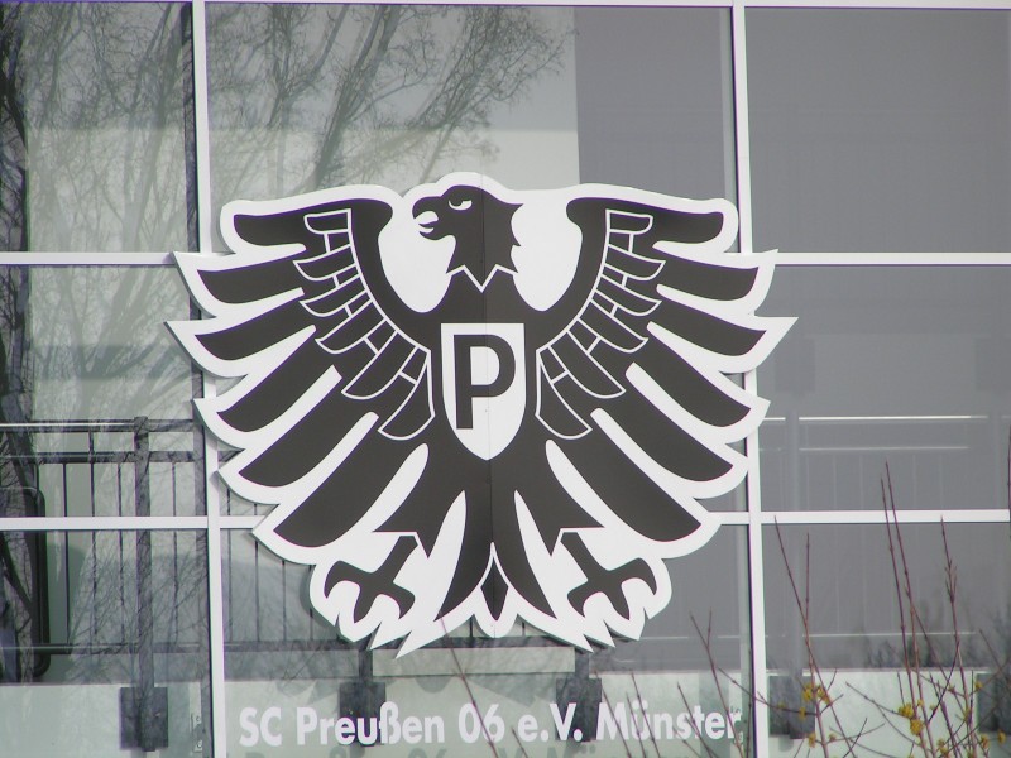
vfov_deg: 3.9
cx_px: 506
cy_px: 379
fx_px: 11098
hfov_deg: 5.2
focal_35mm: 380
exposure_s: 1/1000
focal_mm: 58
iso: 50
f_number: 4
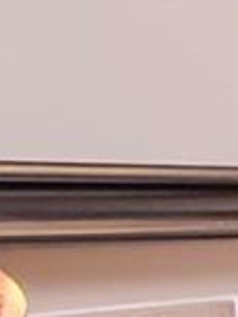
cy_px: 179
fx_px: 1532
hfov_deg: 5.4
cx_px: 1351
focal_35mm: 167
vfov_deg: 11.8
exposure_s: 1/125
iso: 1000
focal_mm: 11
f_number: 4
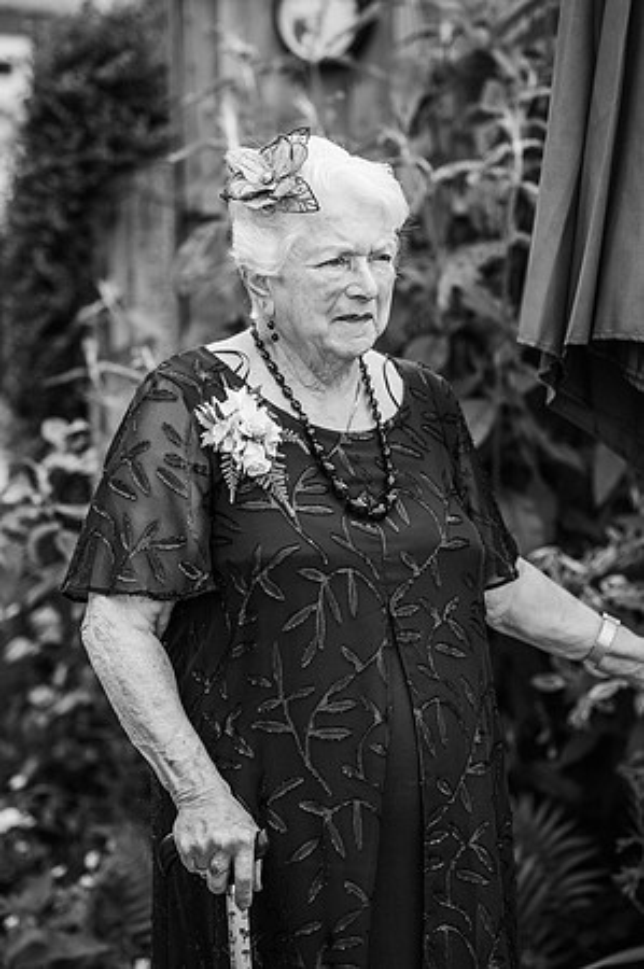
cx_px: 322
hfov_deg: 16.0
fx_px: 2286
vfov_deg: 23.9
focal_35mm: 85
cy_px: 484
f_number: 2.8
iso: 100
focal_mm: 85
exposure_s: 1/800
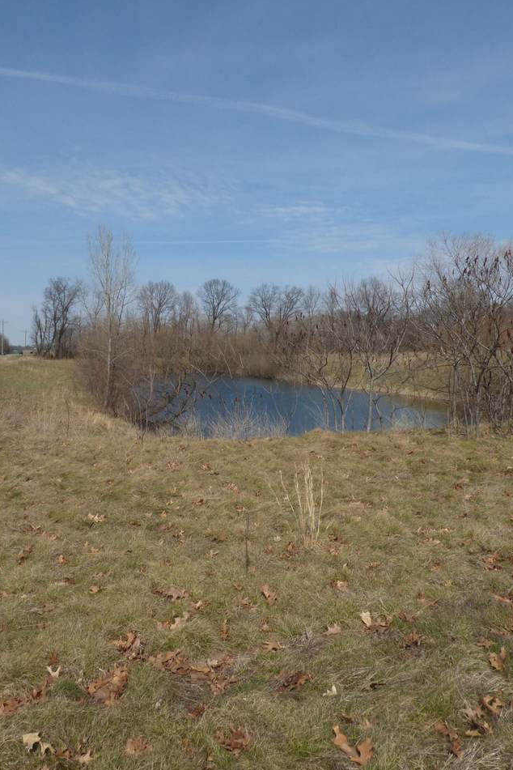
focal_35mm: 28
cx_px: 205
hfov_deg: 46.1
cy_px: 385
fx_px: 598
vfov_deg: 65.5
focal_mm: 3.58
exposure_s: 1/2000
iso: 100
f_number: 3.5
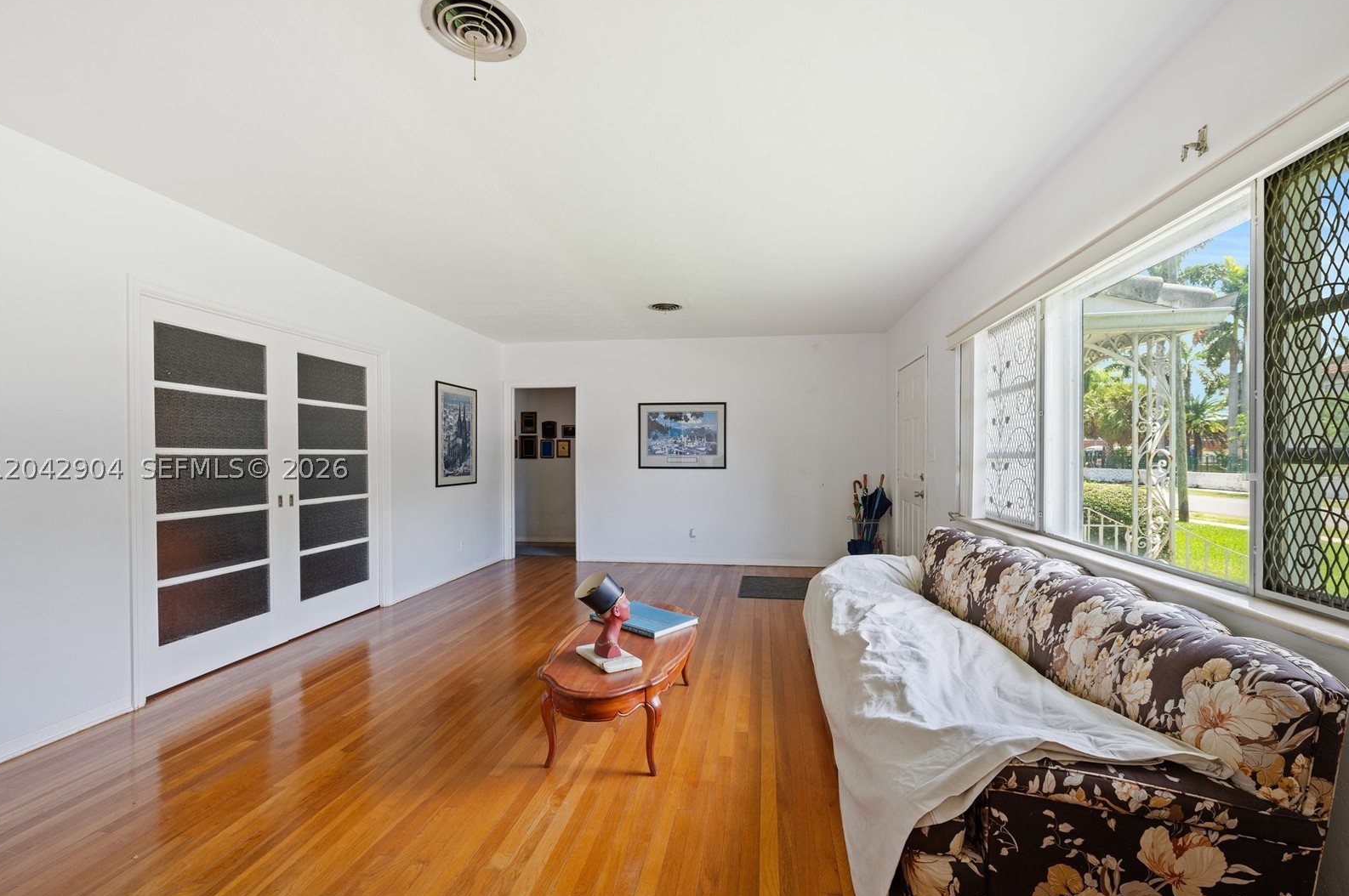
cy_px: 467
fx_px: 561
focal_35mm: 15
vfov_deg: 77.2
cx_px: 683
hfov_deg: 100.4
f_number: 8
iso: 200
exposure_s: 1/6
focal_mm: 14
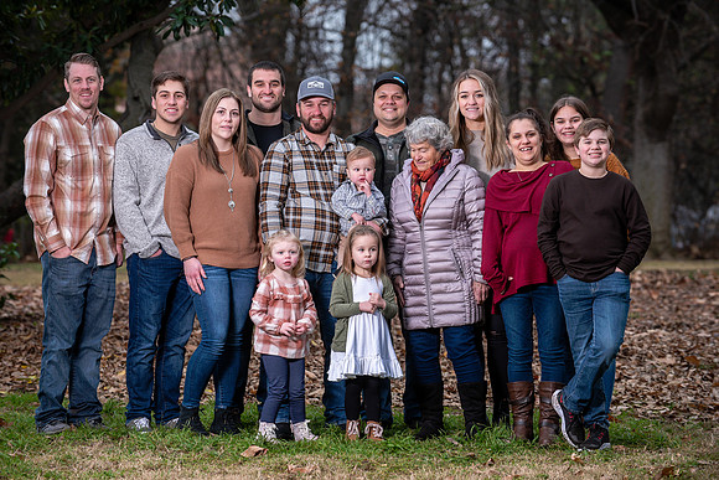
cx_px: 360
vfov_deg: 10.2
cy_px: 240
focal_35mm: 135
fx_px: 2697
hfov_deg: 15.2
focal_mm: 135
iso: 200
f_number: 4
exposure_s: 1/125
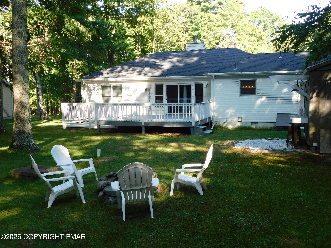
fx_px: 344
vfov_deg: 39.7
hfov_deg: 51.4
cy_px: 124
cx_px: 166
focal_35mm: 36
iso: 125
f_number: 3.5
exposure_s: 1/100
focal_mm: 6.3
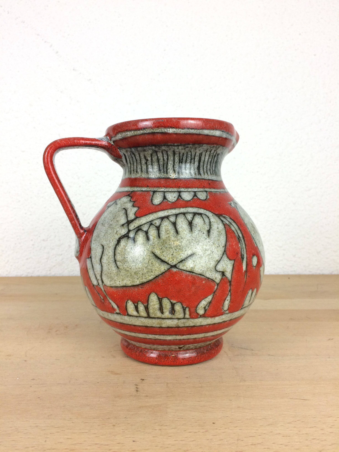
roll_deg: +1.2
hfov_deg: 48.2
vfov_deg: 61.7
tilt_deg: -5.4
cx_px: 170
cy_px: 226
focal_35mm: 29
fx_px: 379
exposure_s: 1/100
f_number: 2.2
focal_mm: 4.15
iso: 64
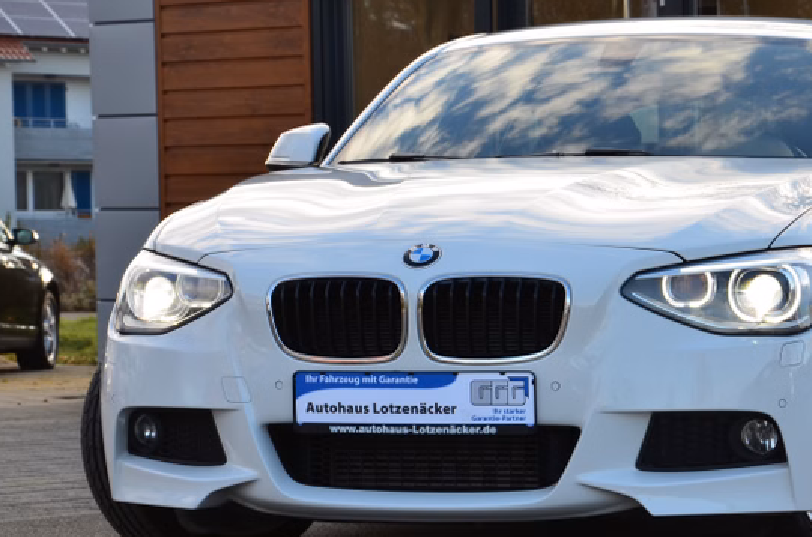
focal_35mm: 129
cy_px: 319
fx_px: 2902
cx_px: 558
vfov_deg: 10.6
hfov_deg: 15.9
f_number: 10
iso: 200
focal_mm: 58
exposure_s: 1/80
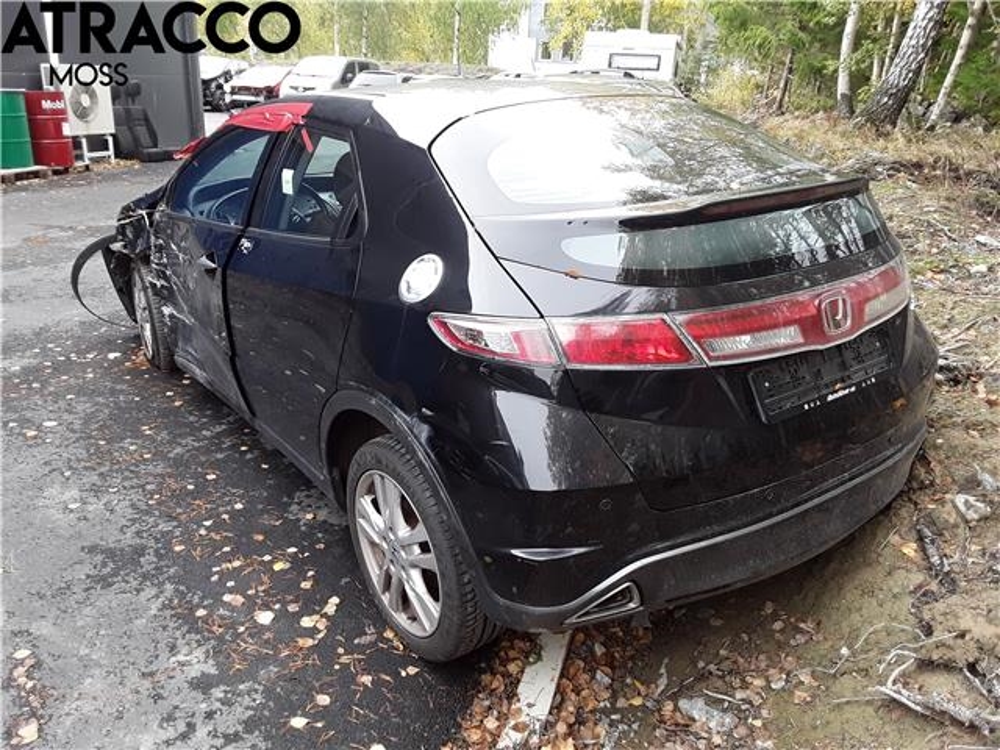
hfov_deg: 63.4
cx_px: 500
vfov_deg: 49.7
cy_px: 375
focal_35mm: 28
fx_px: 809
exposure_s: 1/100
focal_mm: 2.91
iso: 50
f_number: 1.9
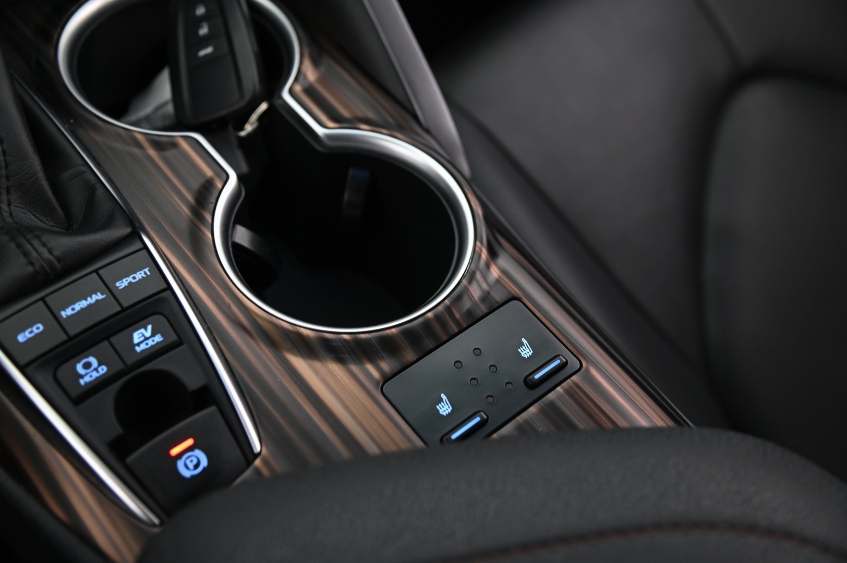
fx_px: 1081
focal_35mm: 46
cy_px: 282
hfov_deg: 42.8
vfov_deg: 29.2
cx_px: 424
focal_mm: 46
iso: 2000
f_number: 4
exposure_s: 1/20
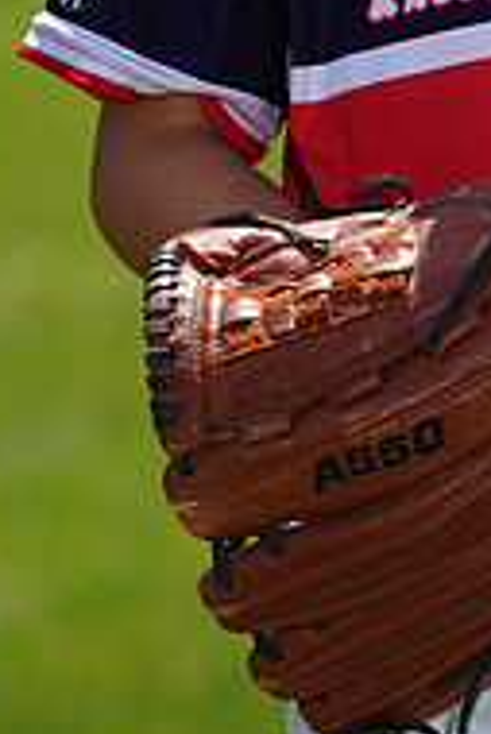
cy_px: -321
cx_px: 512
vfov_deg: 2.8
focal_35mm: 745
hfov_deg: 1.8
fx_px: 15213
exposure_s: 1/250
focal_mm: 244
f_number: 7.1
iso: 100
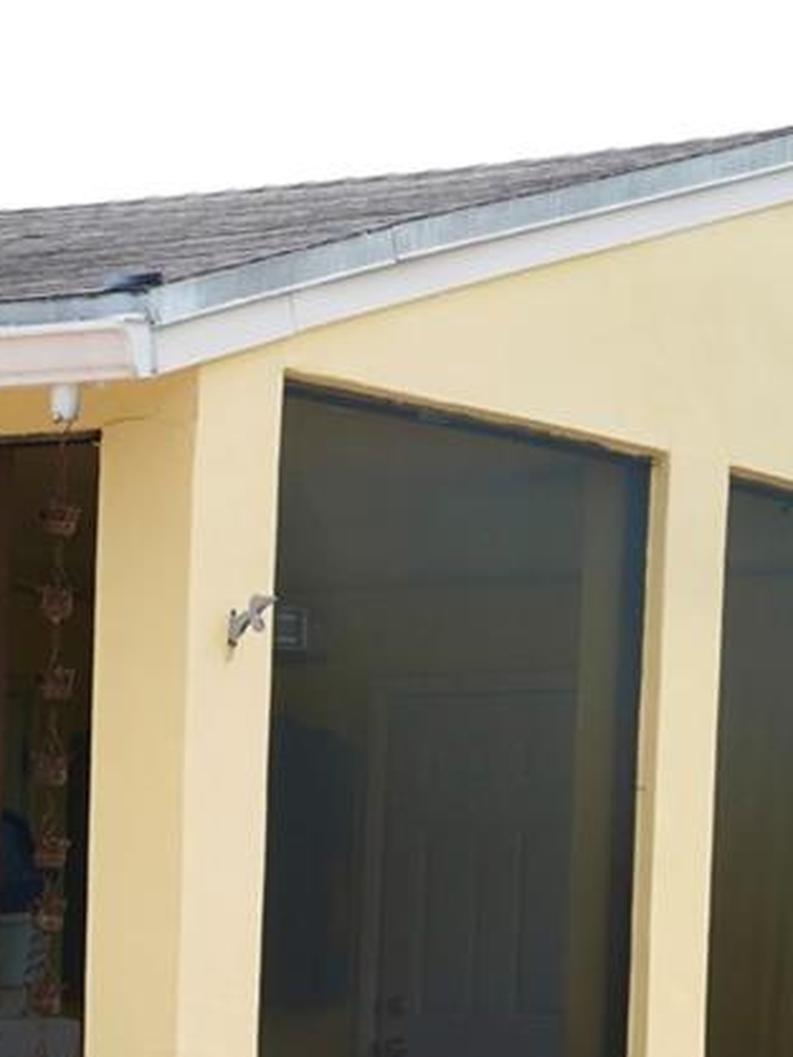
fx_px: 4732
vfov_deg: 12.5
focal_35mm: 155
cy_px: 1148
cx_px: -1173
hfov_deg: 8.6
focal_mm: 28
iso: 50
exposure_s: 1/80
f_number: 8
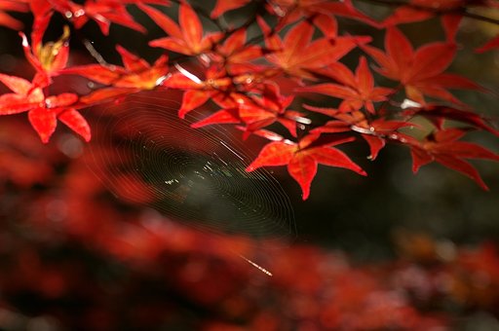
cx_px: 250
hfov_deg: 10.2
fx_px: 2803
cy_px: 166
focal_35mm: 202
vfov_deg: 6.8
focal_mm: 135
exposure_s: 1/200
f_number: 7.1
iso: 200
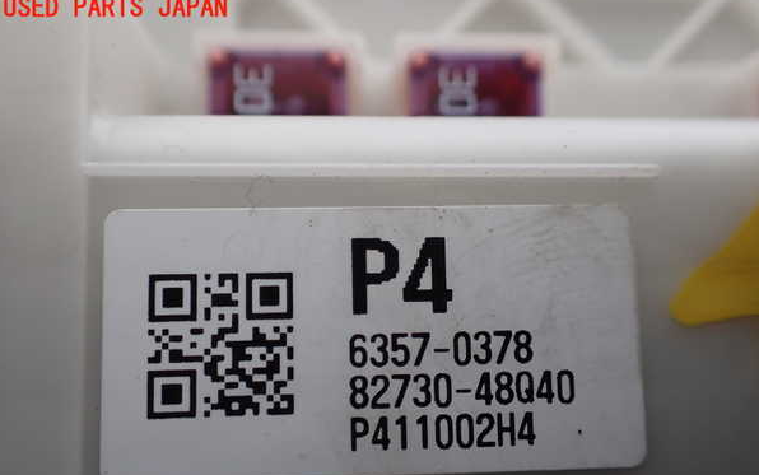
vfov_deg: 39.3
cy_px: 279
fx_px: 662
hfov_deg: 59.6
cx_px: 378
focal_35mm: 32
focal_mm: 5.4
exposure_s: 1/125
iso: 200
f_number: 2.3
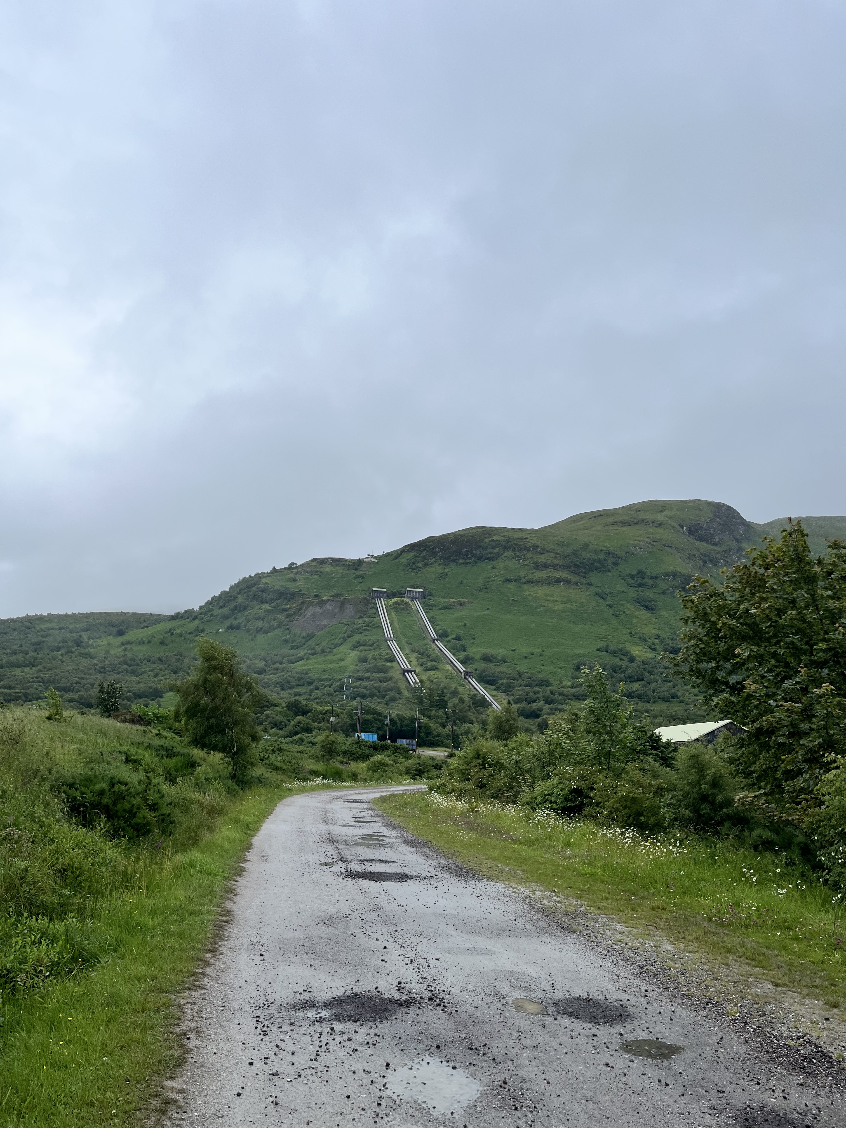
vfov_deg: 67.3
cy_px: 564
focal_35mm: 26
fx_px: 847
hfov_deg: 53.1
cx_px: 423
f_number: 1.6
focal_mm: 5.1
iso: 50
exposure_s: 1/1957
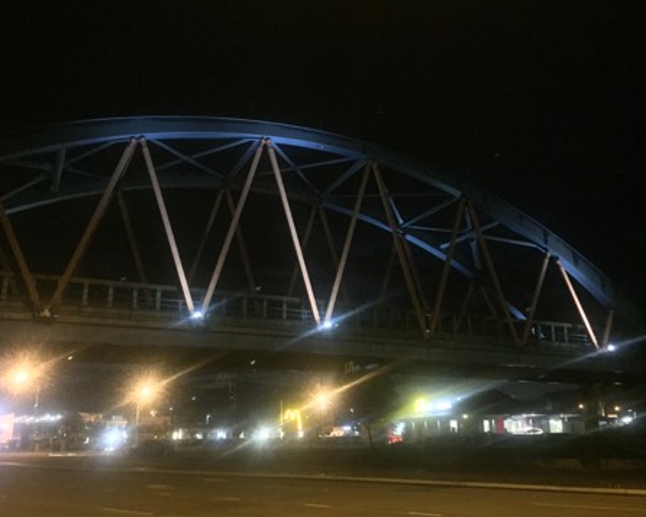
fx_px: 631
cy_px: 277
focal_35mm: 33
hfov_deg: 54.2
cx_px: 327
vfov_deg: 44.5
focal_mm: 4.15
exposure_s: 1/17
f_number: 2.2
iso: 1600
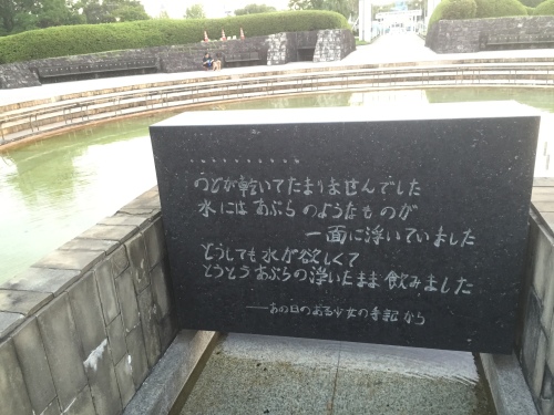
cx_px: 277
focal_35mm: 29
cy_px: 208
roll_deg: +3.3
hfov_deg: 61.7
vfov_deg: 48.2
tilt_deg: -19.5
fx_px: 464
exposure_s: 1/30
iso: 125
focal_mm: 4.15
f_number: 2.2
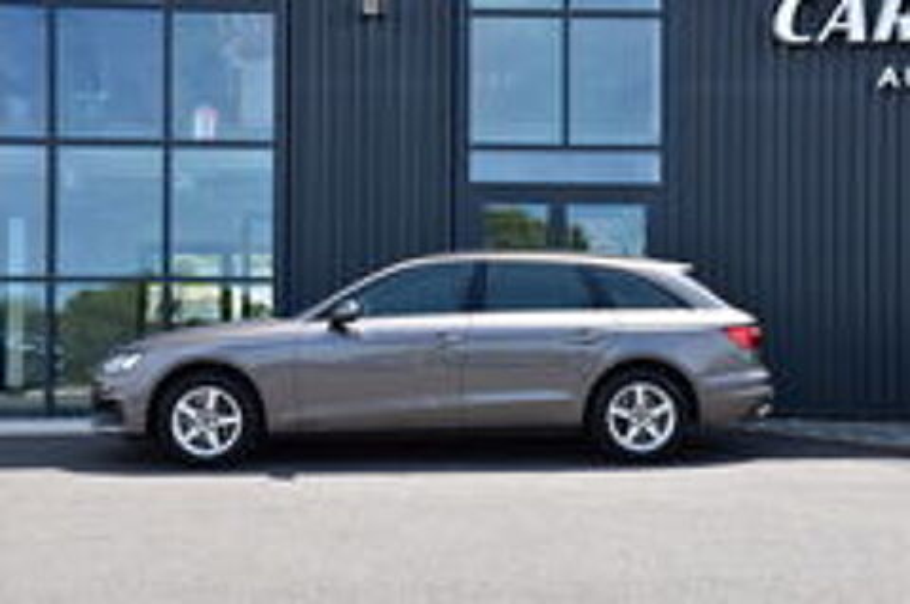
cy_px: 302
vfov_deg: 34.1
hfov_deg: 49.6
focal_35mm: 39
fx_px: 985
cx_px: 455
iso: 400
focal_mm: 26
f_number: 10
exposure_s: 1/250
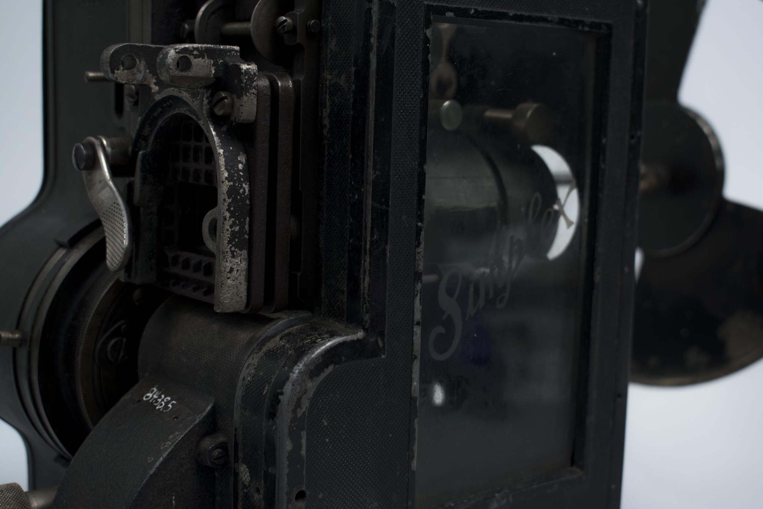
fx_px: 1144
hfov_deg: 36.9
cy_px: 254
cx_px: 382
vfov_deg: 25.1
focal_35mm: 54
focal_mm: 36
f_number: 6.3
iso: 200
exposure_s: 1/30
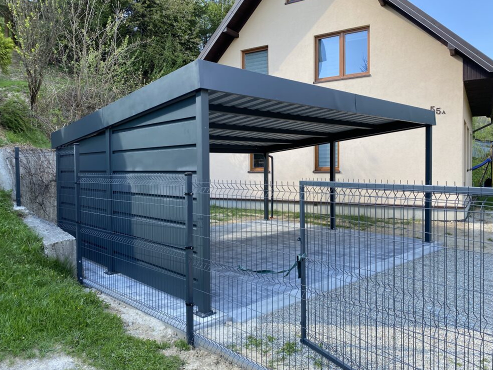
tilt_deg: -1.3
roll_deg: +0.3
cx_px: 248
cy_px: 181
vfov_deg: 51.4
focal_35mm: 27
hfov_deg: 65.3
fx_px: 385
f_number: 1.8
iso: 32
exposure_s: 1/307
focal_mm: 4.25
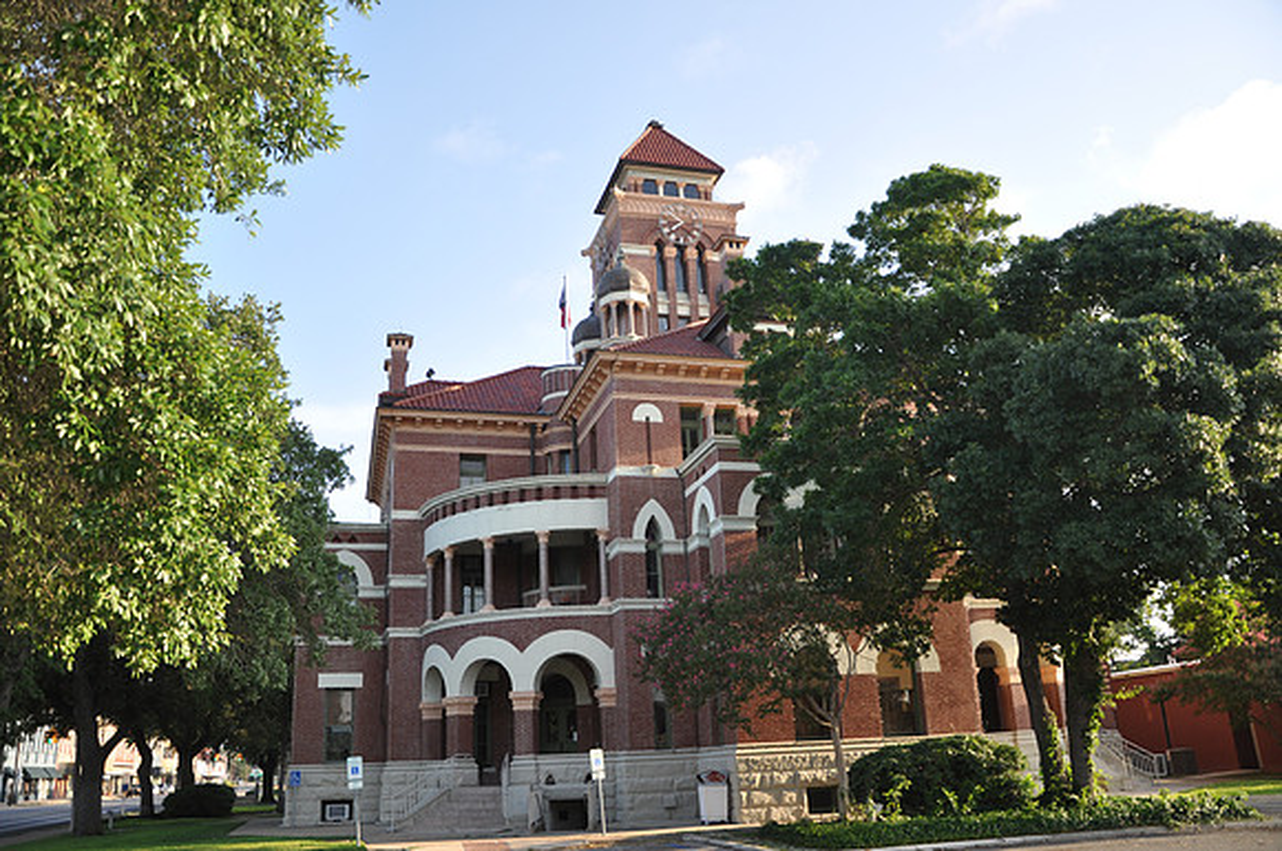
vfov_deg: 47.8
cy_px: 426
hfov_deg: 67.5
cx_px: 641
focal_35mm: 27
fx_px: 960
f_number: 4.5
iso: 200
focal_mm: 18
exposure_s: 1/200
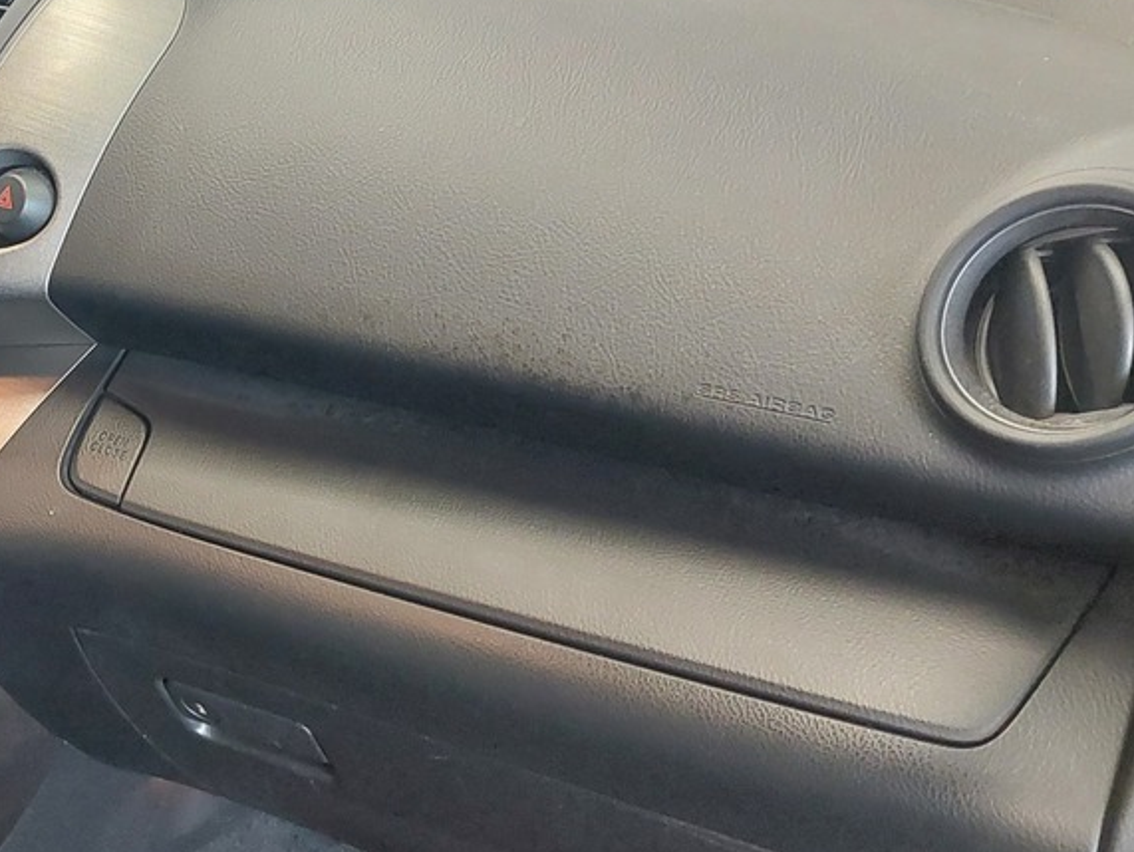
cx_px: -185
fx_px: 2065
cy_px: 566
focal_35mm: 63
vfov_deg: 23.2
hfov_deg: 27.4
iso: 500
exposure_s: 1/25
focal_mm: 5.23
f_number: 1.8
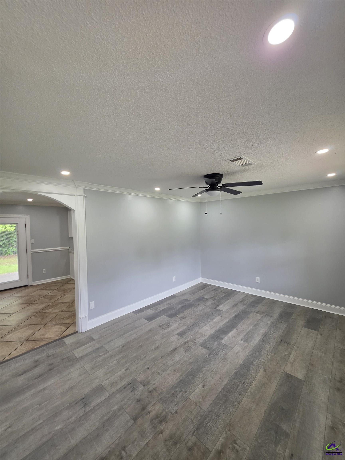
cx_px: 172
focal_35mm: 13
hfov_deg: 89.9
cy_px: 230
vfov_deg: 106.2
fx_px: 173
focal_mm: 2.2
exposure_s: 1/120
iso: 160
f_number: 1.9
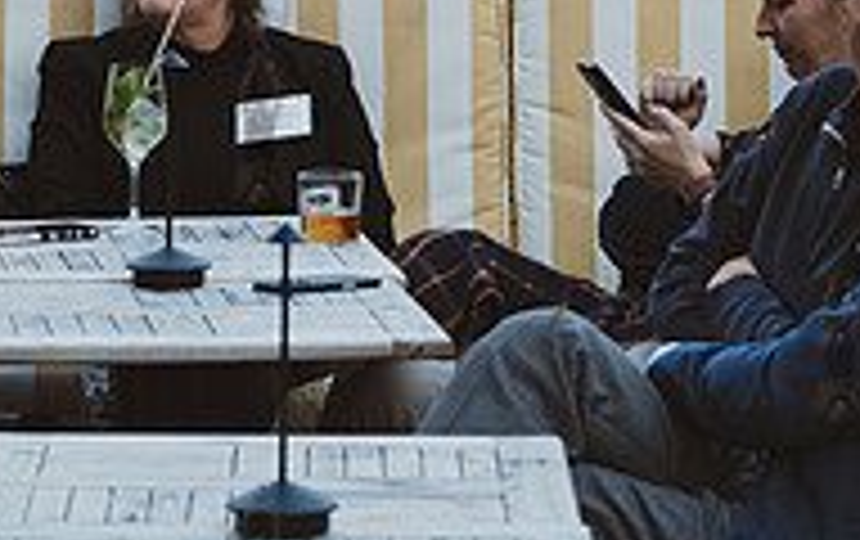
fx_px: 5539
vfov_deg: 5.6
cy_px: 124
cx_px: 257
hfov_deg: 8.9
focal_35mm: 236
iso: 6400
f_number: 3.5
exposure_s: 1/320
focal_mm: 74
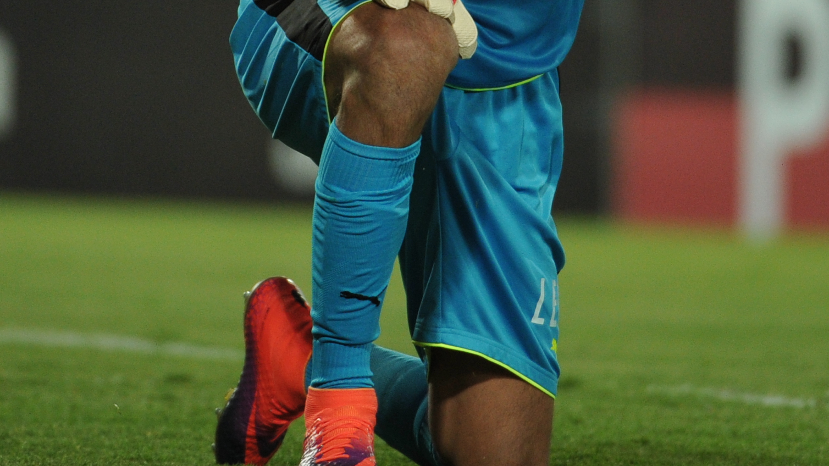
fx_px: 25981
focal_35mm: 1182
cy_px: -148
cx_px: 438
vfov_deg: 1.0
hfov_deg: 1.8
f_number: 4
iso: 2000
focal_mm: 400
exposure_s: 1/1000
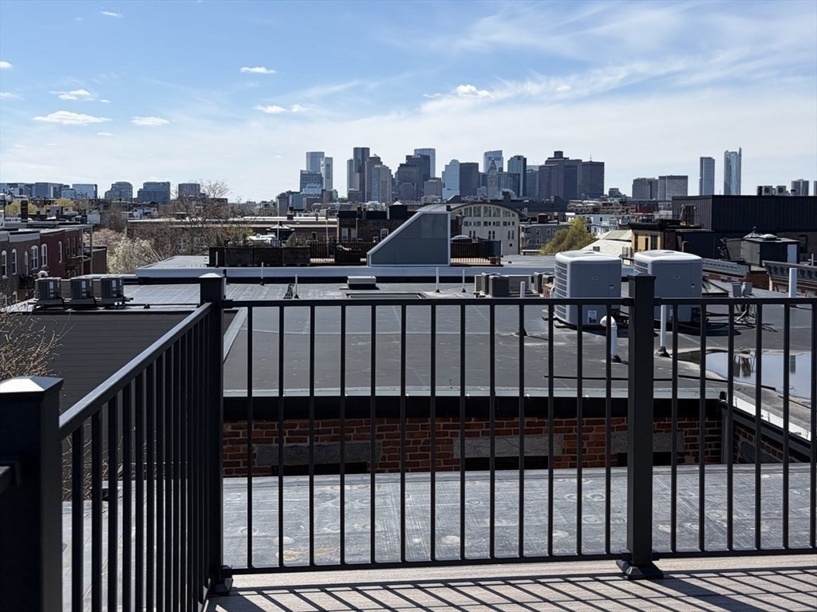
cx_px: 408
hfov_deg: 67.3
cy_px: 306
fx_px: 613
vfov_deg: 53.0
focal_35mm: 26
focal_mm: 5.96
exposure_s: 1/4950
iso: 50
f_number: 1.6
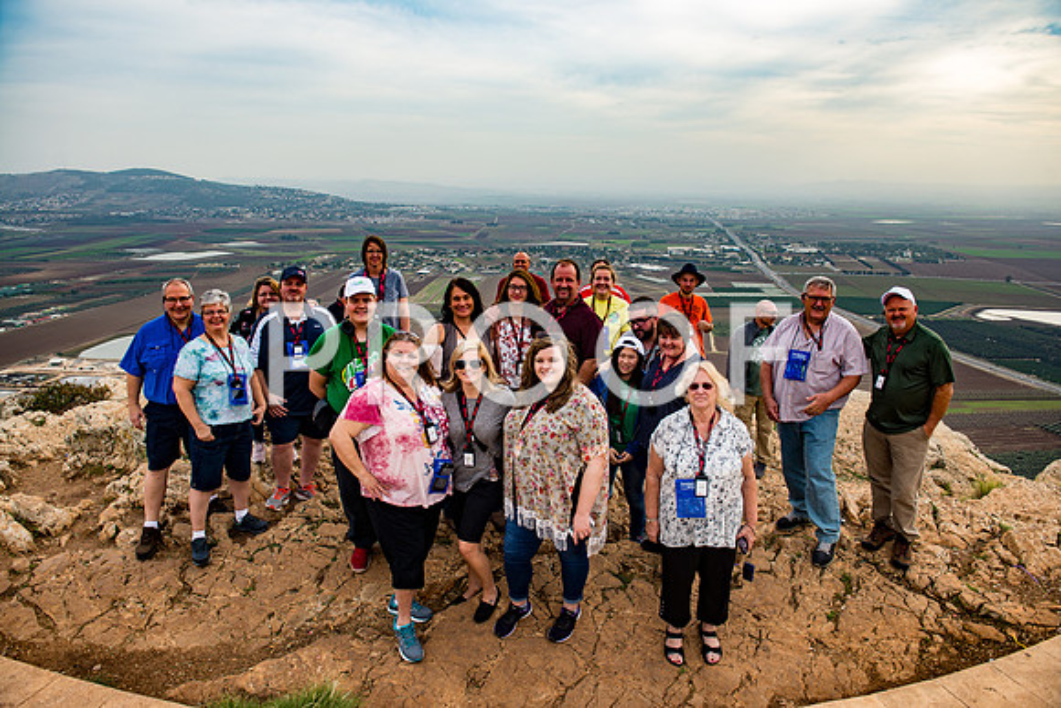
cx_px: 530
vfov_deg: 53.2
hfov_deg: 73.7
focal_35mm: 24
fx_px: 707
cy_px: 354
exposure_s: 1/400
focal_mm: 24
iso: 100
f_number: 3.5
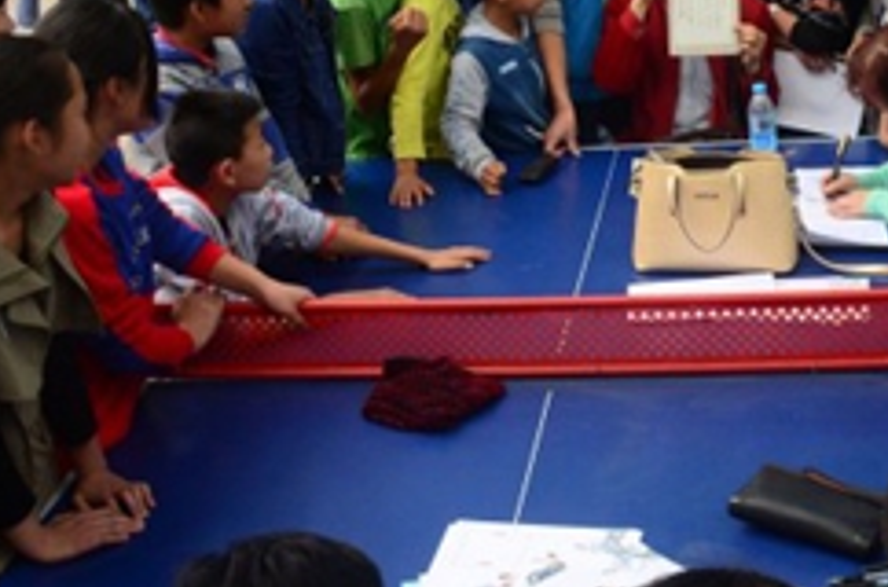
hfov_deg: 31.9
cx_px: 660
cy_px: 75
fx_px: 1525
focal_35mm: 62
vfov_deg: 21.4
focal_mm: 20
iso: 800
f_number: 7.1
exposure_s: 1/200
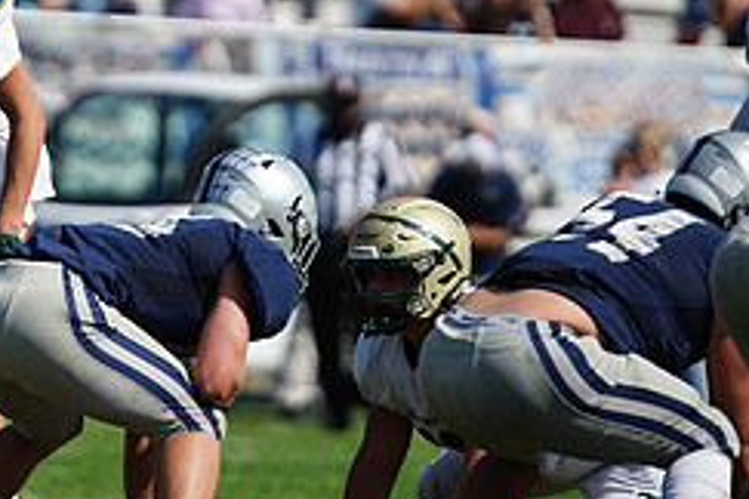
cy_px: 51
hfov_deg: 2.9
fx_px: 14896
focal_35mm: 716
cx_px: -31
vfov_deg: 1.9
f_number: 2.8
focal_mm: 300
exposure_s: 1/8000
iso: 400
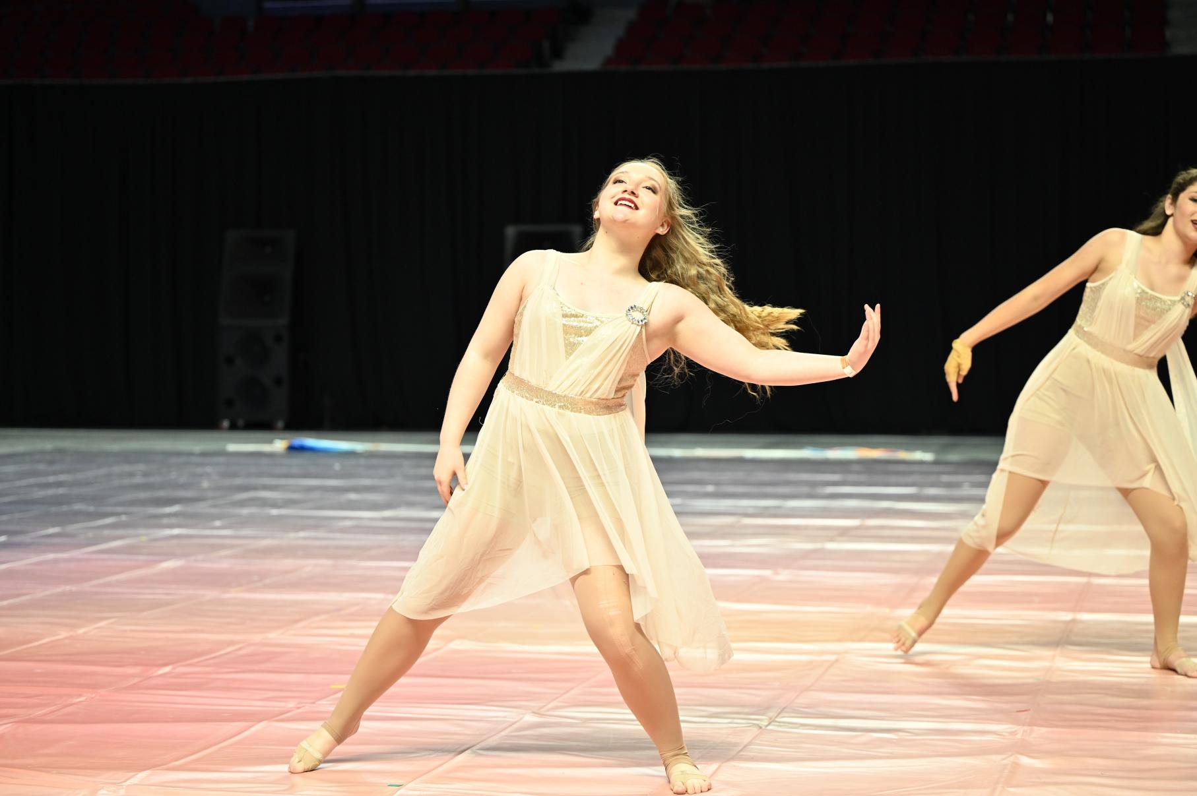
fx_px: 2326
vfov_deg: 19.4
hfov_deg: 28.9
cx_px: 598
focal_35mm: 70
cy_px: 398
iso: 1600
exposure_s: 1/1000
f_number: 2.8
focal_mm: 70
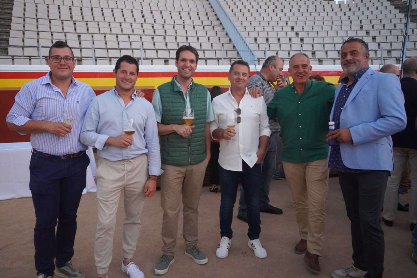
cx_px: 208
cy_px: 139
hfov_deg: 64.6
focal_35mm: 28
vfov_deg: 45.7
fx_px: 330
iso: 6400
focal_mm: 19
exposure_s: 1/160
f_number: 4
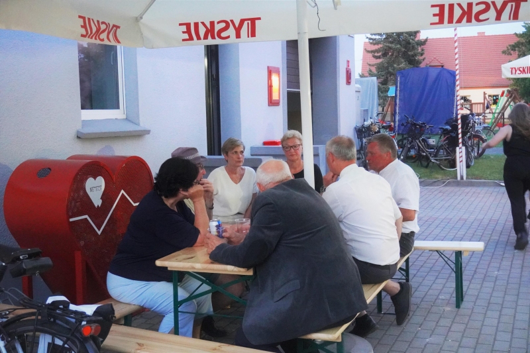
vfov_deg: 28.9
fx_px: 684
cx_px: 265
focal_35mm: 46
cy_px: 176
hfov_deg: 42.3
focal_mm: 31
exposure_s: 1/80
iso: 6400
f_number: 5
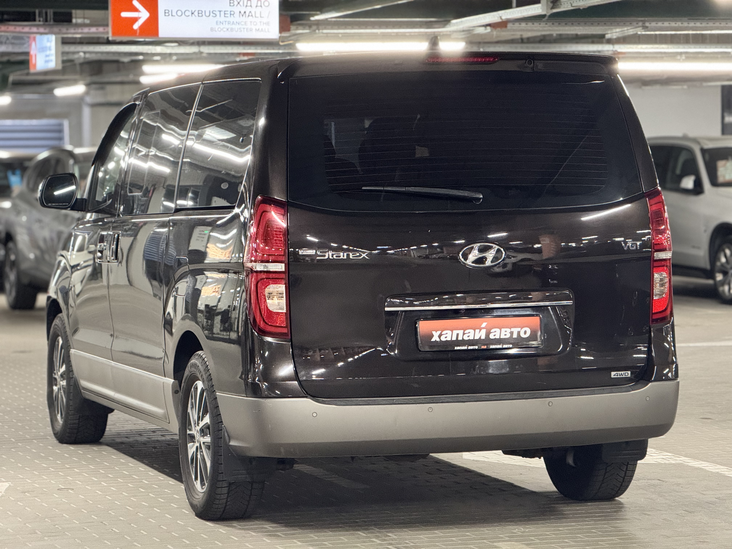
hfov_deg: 16.4
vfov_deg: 12.3
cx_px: 366
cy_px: 274
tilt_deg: -1.7
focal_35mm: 120
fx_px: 2538
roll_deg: +0.9
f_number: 2.8
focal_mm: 15.66
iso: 640
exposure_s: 1/33
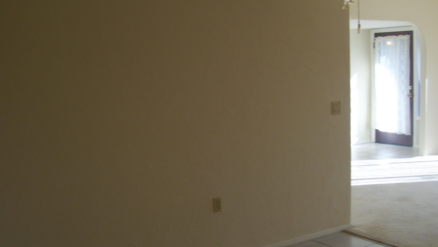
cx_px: 254
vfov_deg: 24.9
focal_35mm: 48
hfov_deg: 42.8
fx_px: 558
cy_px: 147
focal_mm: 6
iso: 80
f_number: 2.7
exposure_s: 1/100
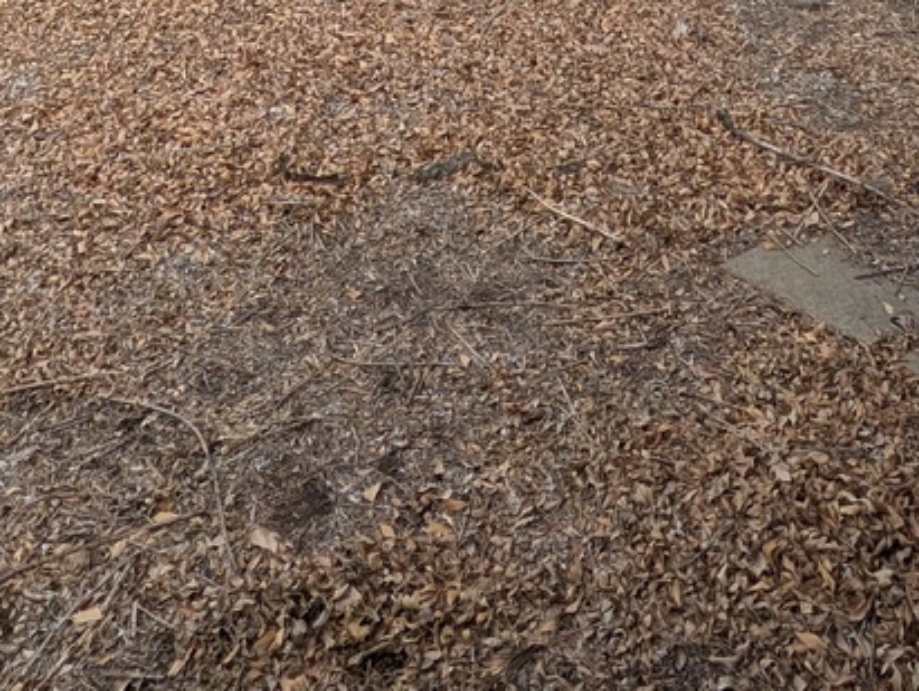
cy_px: -235
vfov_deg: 25.2
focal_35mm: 49
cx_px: 563
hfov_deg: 38.7
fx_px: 1302
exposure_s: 1/1058
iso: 48
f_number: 2.2
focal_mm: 1.83
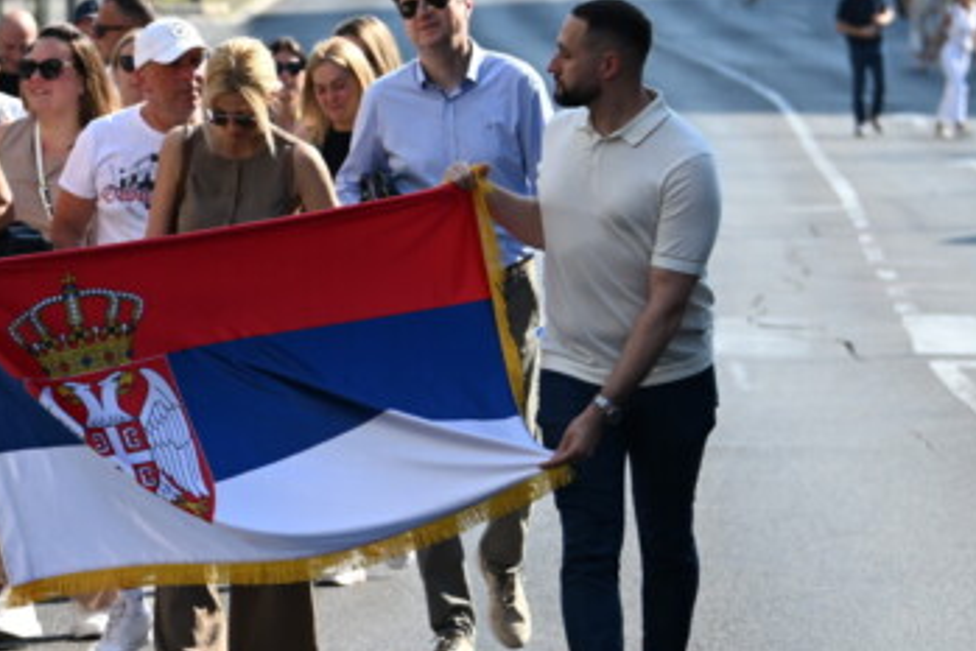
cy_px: 409
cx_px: -372
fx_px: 8109
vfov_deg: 4.6
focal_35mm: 299
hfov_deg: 6.8
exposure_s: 1/1000
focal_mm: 102
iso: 200
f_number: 4
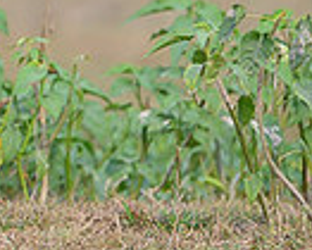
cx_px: -455
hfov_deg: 0.7
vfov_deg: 0.6
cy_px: -80
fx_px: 24193
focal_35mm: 2618
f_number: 4
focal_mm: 500
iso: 400
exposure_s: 1/2500
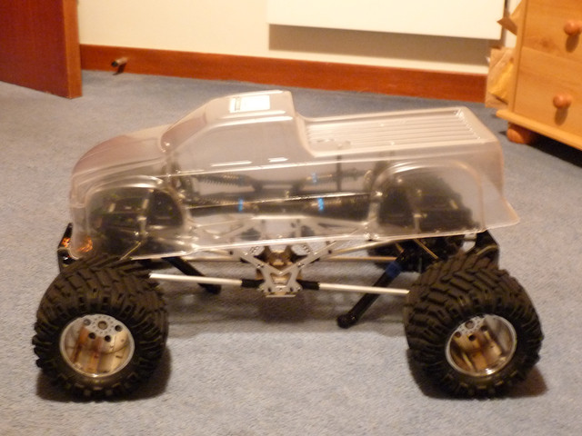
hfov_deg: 39.7
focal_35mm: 48
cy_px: 218
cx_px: 291
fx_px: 807
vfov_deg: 30.3
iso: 400
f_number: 3
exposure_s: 1.3
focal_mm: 6.1
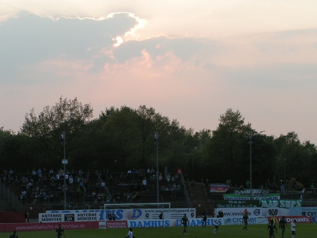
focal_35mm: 118
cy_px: 119
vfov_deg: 12.6
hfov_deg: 16.7
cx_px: 153
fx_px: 1081
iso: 50
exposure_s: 1/200
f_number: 5.6
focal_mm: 14.5
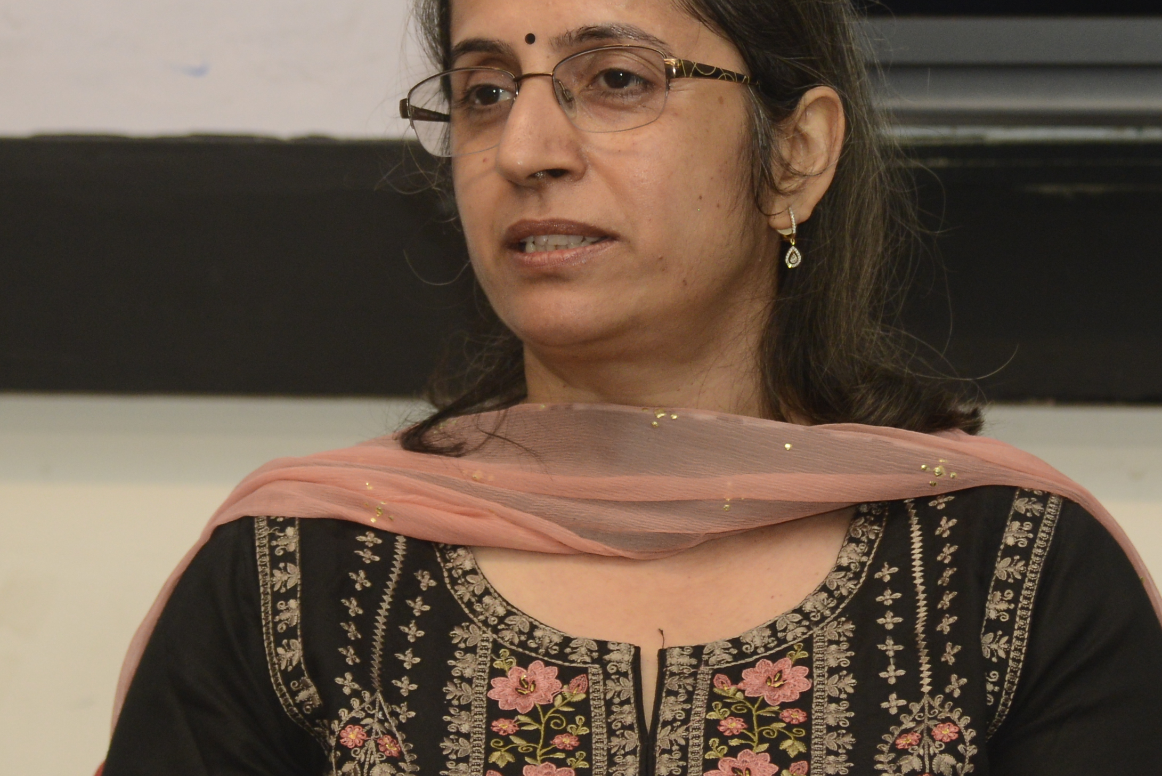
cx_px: 613
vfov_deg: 4.2
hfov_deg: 6.2
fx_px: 10688
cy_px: 280
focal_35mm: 331
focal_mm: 120
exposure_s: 1/125
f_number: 4
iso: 1000
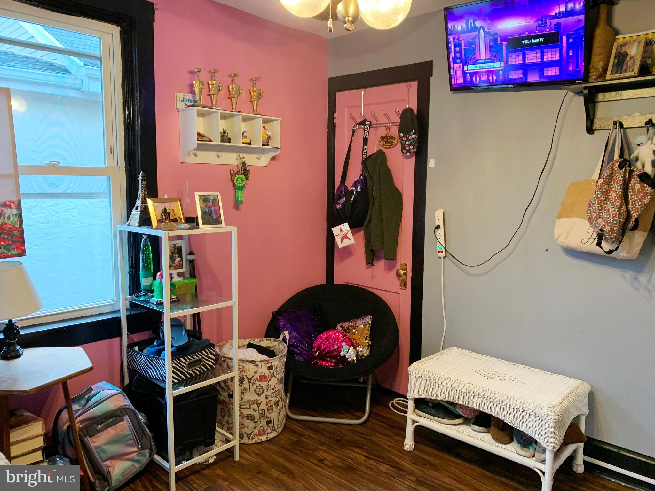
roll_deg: -0.2
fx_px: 492
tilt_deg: -7.5
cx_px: 328
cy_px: 246
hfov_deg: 67.3
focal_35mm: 26
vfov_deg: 53.1
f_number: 1.8
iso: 320
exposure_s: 1/60
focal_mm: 4.25
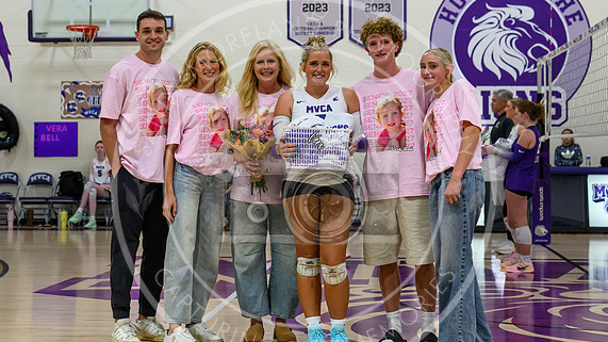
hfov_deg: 30.6
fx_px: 1112
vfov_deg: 17.5
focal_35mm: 69
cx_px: 287
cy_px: 138
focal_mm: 50
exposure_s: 1/640
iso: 3600
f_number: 3.5
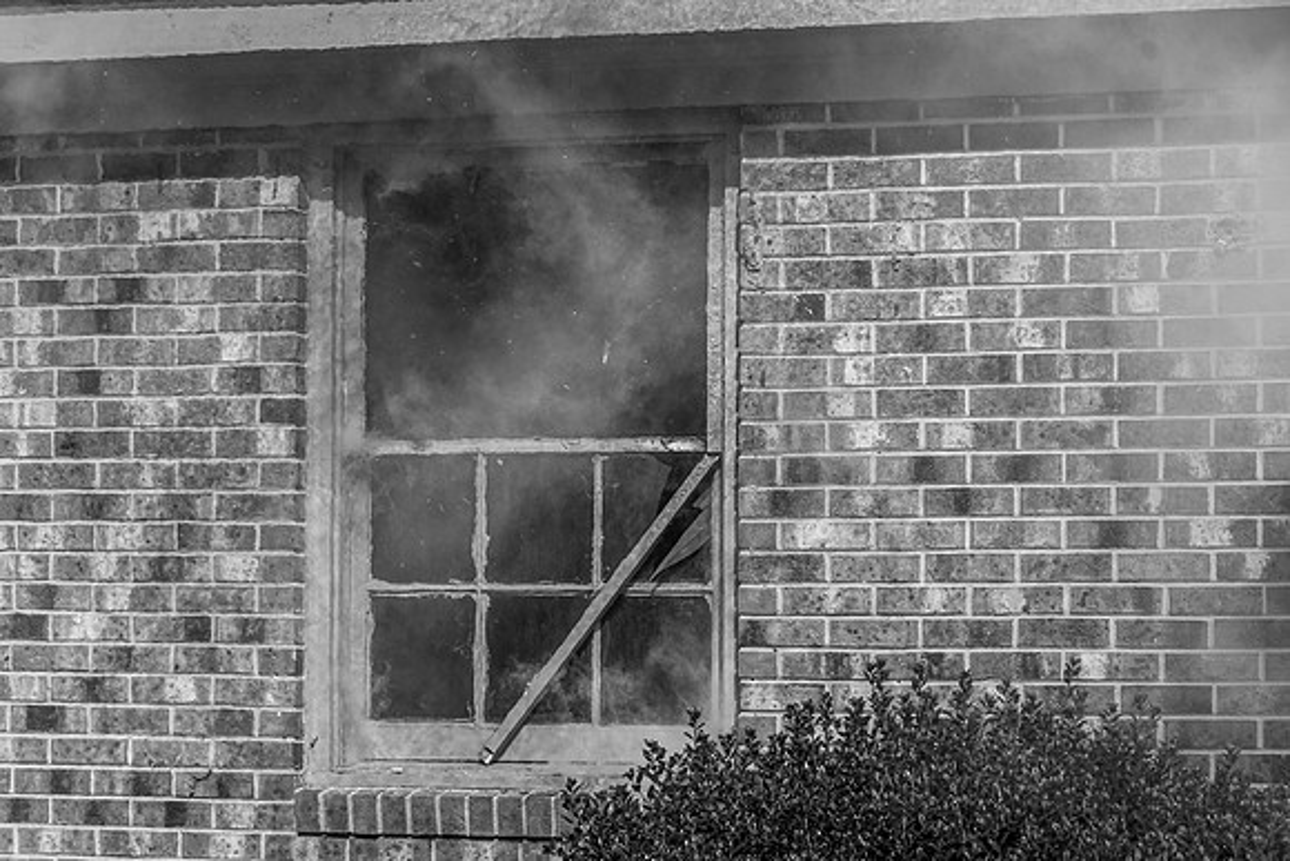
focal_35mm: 112
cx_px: 645
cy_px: 430
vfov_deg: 12.2
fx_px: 4032
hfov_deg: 18.2
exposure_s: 1/500
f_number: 9
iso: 320
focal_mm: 75
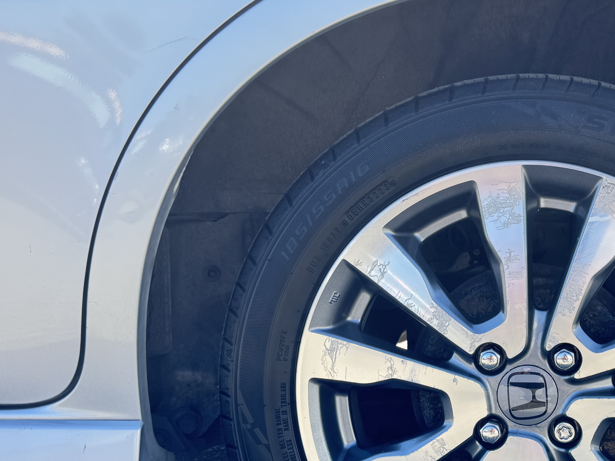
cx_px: 531
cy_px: 338
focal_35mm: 54
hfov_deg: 34.0
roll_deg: -0.6
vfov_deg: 26.7
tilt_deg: -8.6
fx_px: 959
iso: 80
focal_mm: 6.76
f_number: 1.78
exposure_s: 1/522
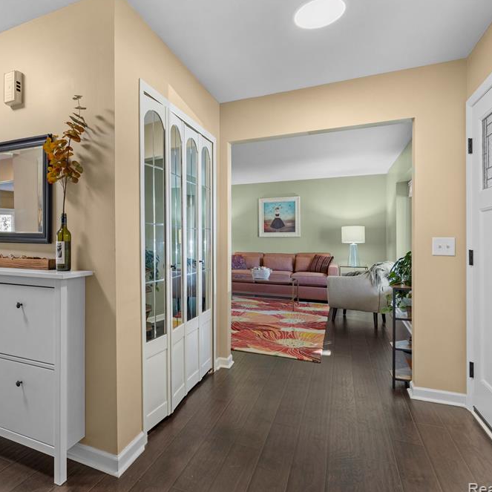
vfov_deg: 72.1
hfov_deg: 70.0
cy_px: 248
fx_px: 338
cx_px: 163
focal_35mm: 21
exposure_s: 1/2
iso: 400
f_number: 8
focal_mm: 16
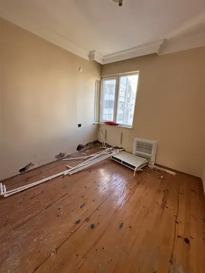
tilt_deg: -14.0
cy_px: 136
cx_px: 102
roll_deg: -4.1
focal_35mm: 14
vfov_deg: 102.1
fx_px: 111
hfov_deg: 85.7
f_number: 2.2
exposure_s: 1/99
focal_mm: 2.22
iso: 64
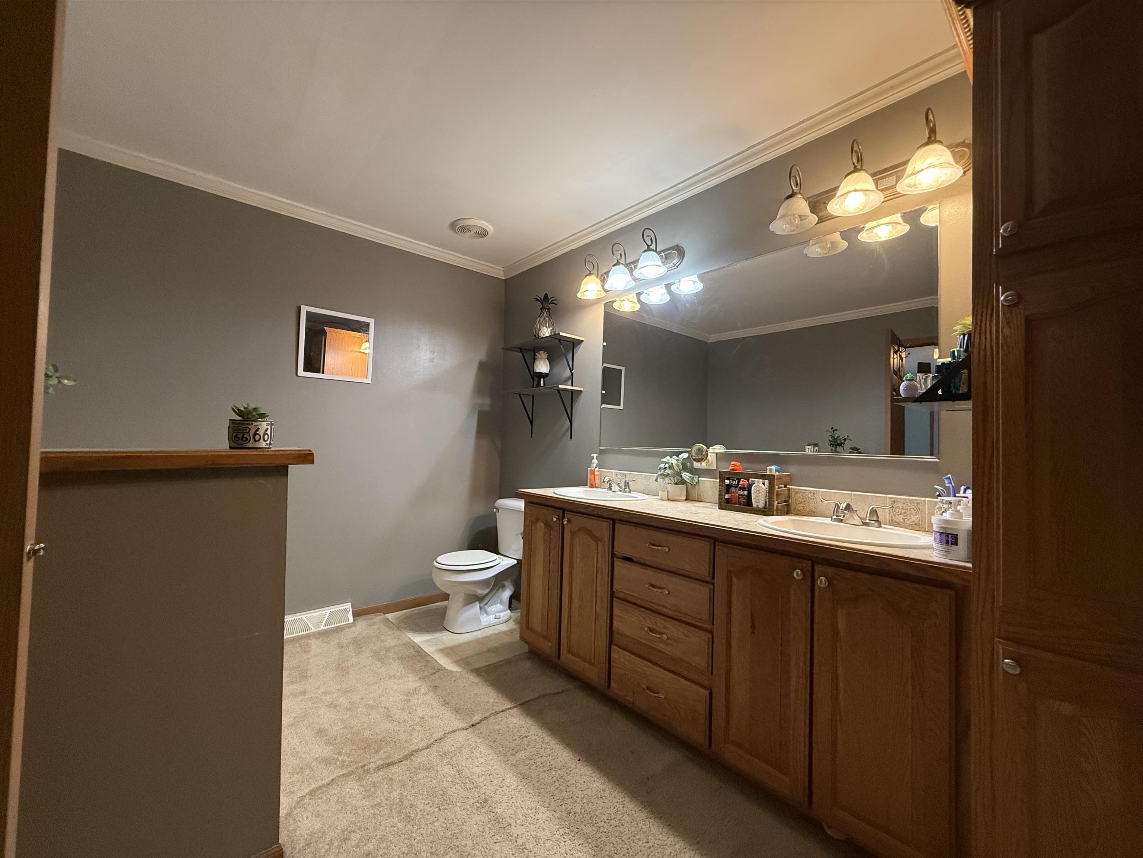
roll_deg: -1.5
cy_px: 429
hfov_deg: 102.1
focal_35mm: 14
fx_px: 462
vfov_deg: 85.7
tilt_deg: +2.6
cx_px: 572
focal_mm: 2.22
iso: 400
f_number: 2.2
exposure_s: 1/60
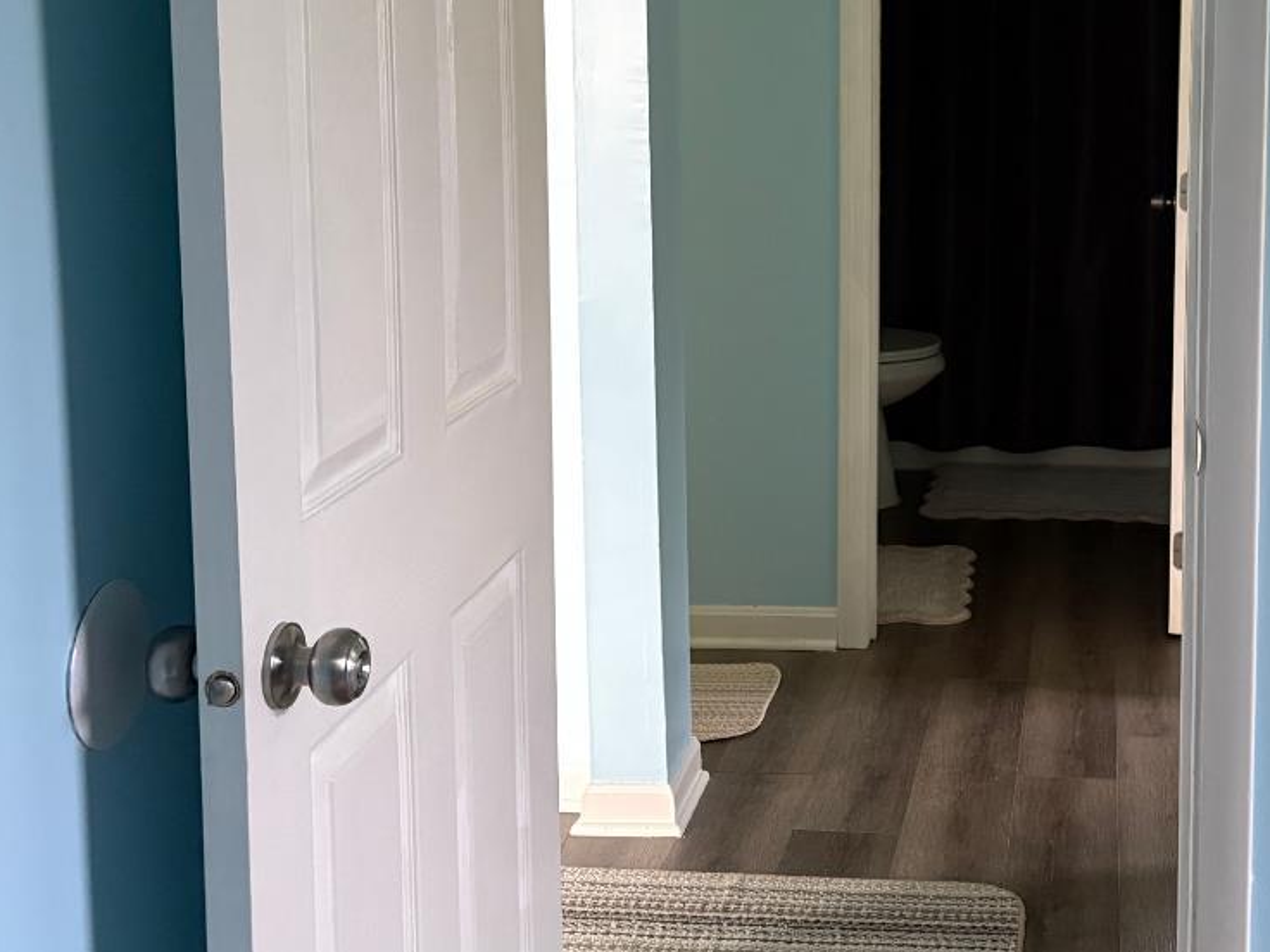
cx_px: 982
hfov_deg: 35.2
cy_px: 196
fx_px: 1944
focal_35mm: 53
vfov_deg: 27.0
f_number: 1.6
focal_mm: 5.96
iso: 400
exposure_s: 1/60
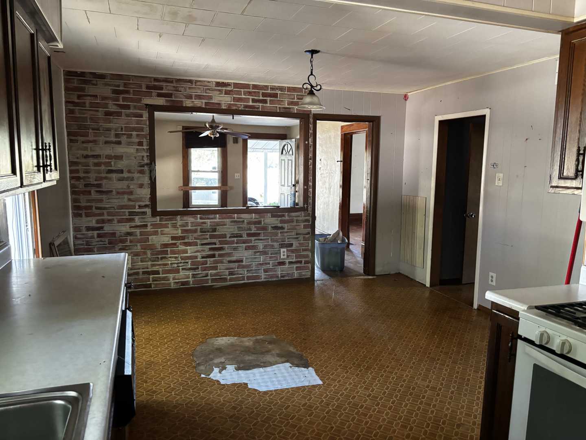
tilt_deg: -5.8
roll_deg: -1.0
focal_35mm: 26
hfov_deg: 67.3
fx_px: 440
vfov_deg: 53.1
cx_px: 293
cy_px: 220
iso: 500
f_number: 1.6
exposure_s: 1/59
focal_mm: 5.96
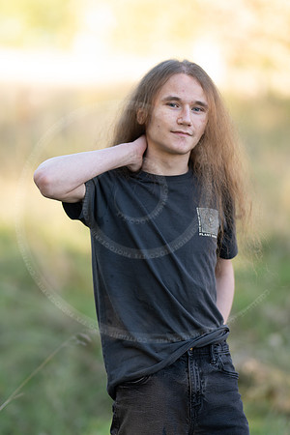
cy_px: 218
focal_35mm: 127
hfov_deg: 10.8
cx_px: 145
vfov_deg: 16.1
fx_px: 1534
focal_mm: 85
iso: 80
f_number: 1.2
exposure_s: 1/500
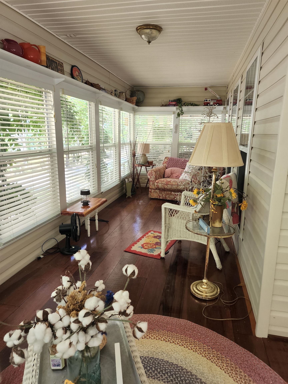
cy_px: 192
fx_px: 255
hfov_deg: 58.9
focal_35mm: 23
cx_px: 144
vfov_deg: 73.9
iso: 200
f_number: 1.8
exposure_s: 1/180
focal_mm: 6.4
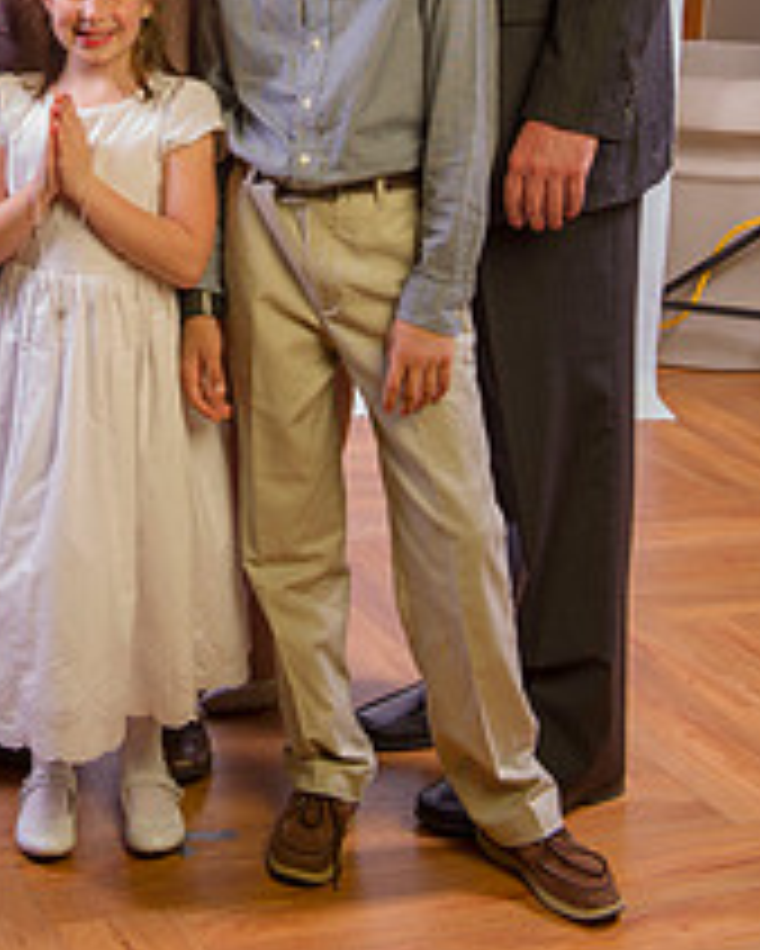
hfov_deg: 18.1
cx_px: 101
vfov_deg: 21.8
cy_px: -36
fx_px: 2360
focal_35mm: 84
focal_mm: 42
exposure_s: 1/160
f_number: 7.1
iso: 100
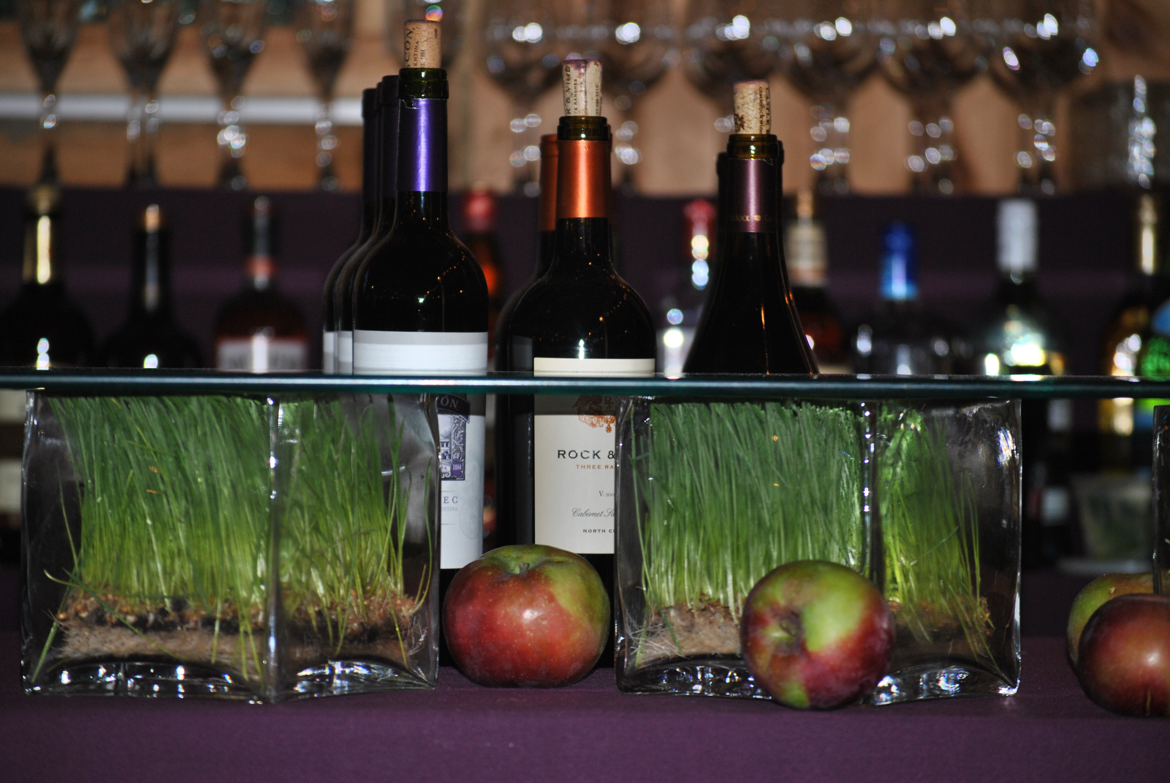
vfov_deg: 9.0
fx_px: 4978
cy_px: 392
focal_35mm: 153
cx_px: 585
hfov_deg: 13.4
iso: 200
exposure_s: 1/60
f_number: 4.5
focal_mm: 102
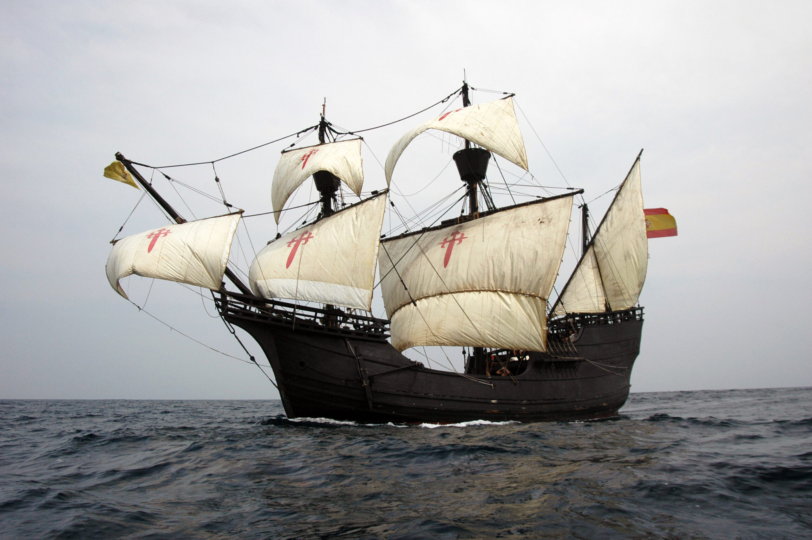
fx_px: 676
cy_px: 270
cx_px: 406
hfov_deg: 62.0
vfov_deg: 43.5
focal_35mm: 30
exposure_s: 1/320
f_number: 7.1
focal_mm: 20
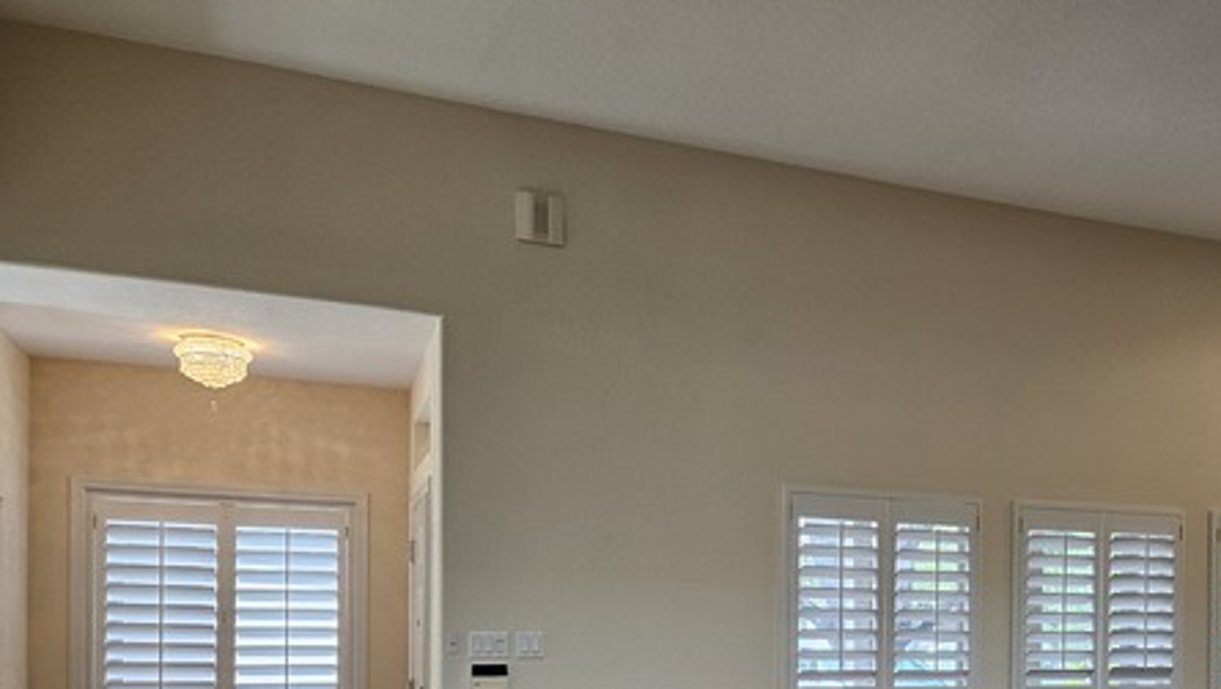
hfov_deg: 53.7
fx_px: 1166
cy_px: 620
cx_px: 856
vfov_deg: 31.4
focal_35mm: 36
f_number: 1.8
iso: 160
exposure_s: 1/120
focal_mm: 5.4
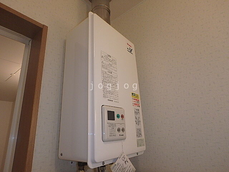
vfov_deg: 63.4
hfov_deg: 79.0
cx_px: 114
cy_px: 86
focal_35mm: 21
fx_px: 139
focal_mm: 3.7
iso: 200
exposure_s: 1/40
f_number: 3.5
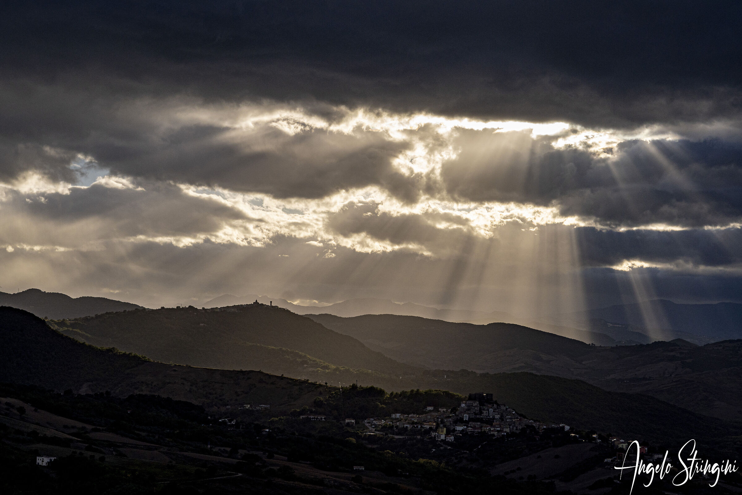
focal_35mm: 75
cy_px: 248
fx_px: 1546
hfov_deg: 27.0
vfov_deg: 18.2
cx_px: 371
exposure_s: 1/1000
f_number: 9
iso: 320
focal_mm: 50
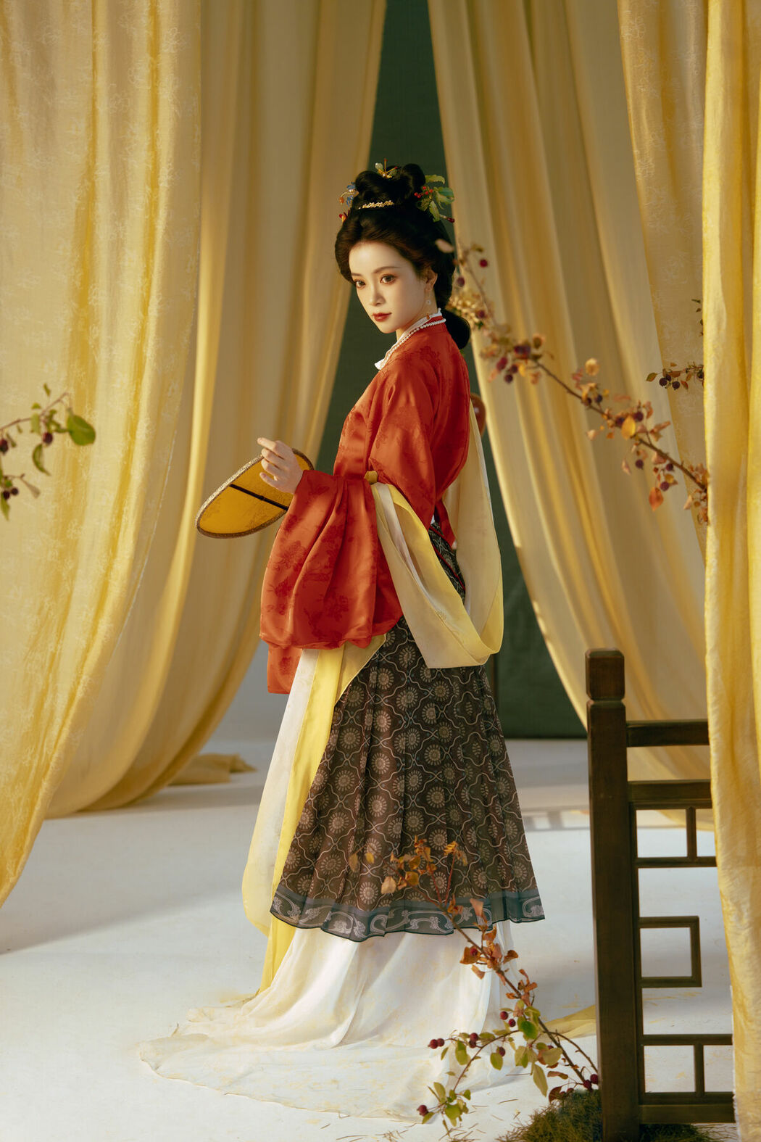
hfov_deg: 19.5
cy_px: 571
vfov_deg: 28.8
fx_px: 2219
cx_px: 380
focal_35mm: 70
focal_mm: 70
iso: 400
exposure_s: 1/200
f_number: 2.8
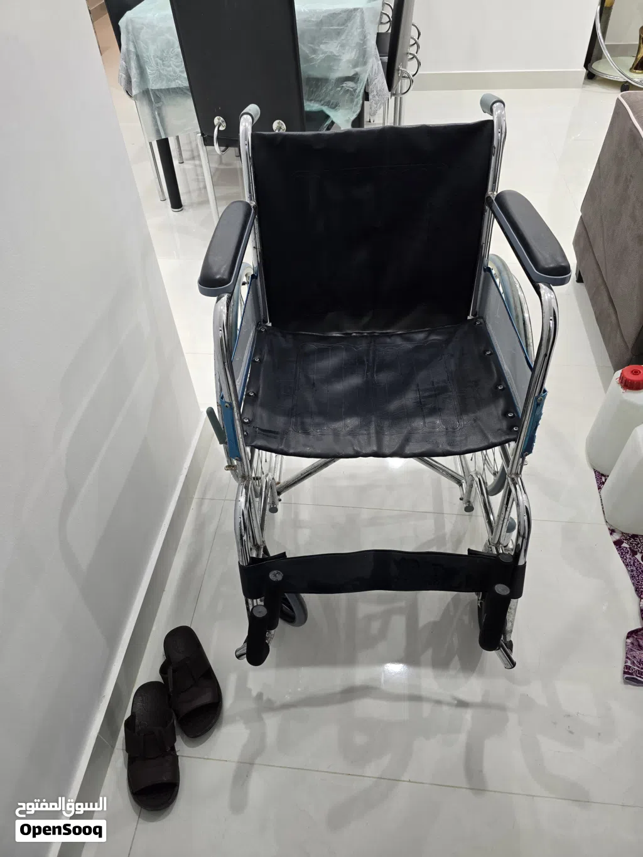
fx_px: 570
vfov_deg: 73.9
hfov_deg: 58.9
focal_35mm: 23
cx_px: 322
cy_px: 428
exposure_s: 1/100
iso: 125
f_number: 1.7
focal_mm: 6.3
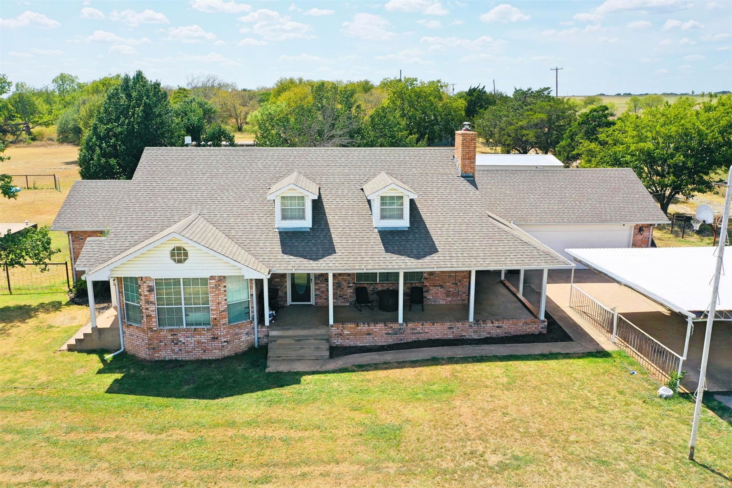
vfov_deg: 46.4
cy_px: 244
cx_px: 366
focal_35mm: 28
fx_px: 569
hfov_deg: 65.5
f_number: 4.5
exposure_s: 1/1000
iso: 100
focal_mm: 10.26
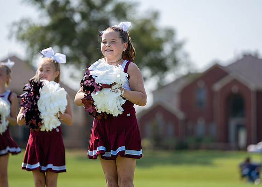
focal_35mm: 170
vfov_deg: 8.5
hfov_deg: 11.8
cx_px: 147
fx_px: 1263
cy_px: 91
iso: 160
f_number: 2.8
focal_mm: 154
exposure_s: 1/2000
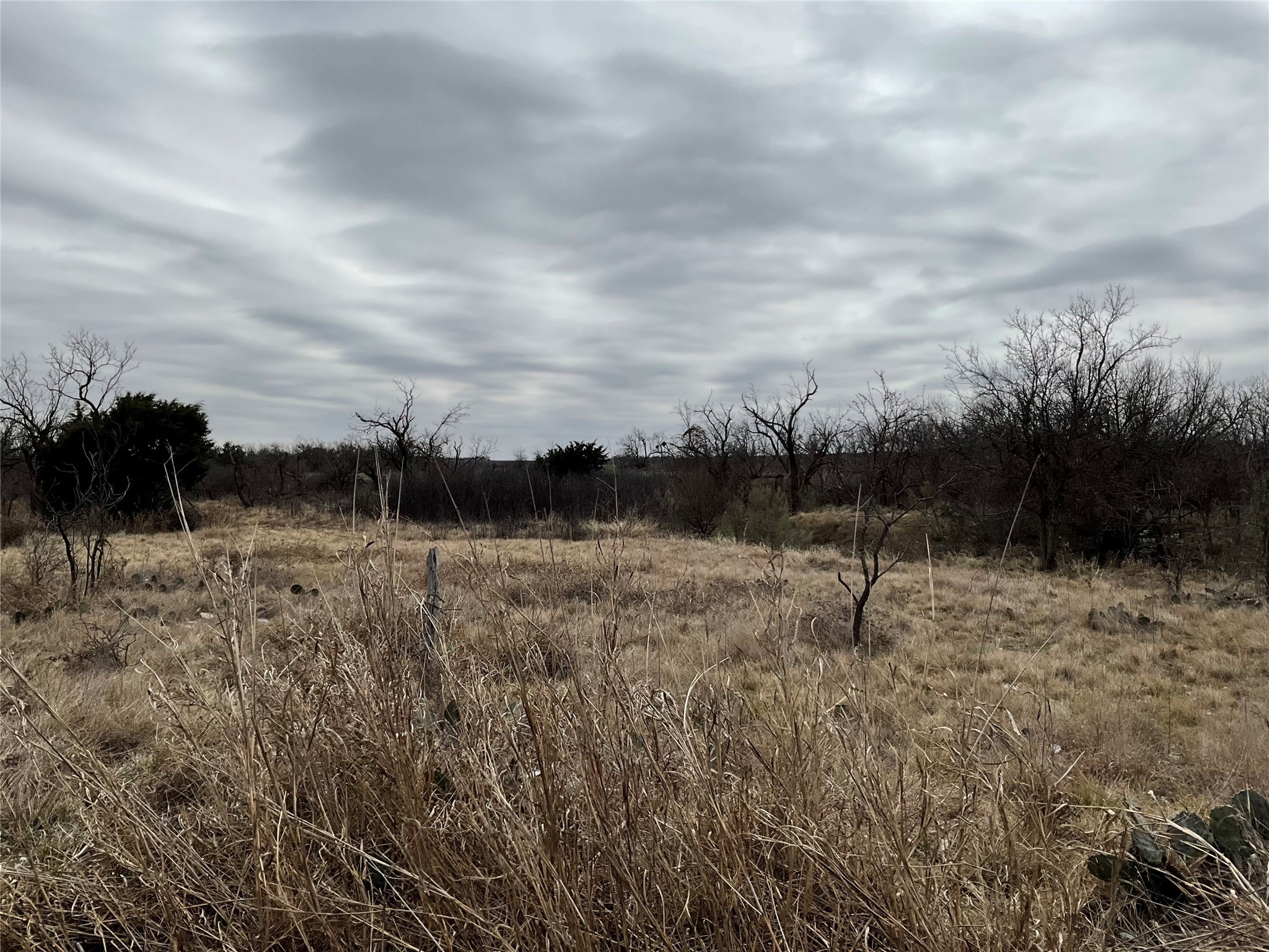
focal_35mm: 29
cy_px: 476
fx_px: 1063
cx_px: 634
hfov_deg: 61.7
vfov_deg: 48.2
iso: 25
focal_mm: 3
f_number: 1.8
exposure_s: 1/6536
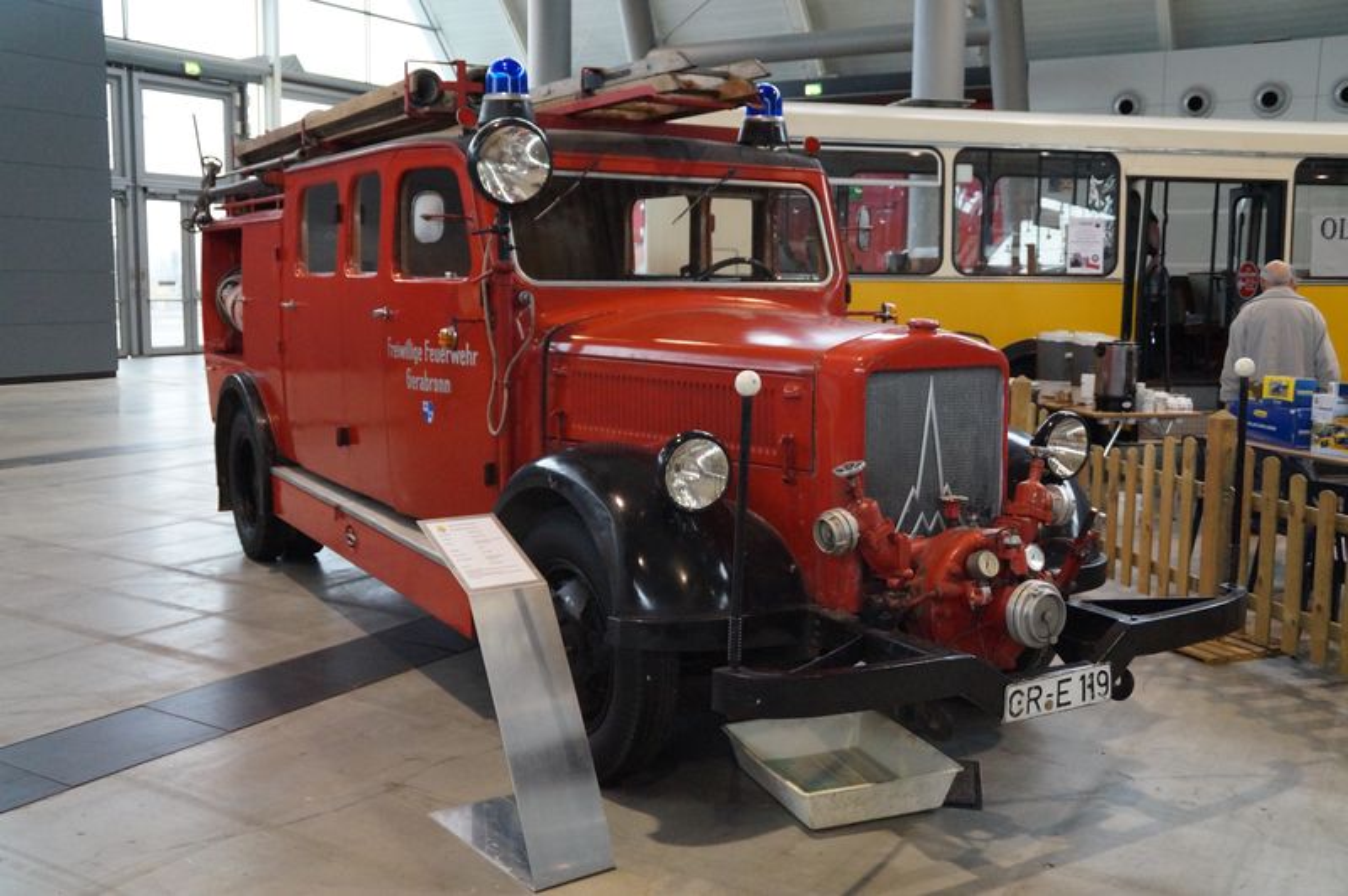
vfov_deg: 39.9
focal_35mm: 33
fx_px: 1235
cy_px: 448
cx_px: 674
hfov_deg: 57.3
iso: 2500
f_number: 4
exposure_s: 1/160
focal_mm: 22
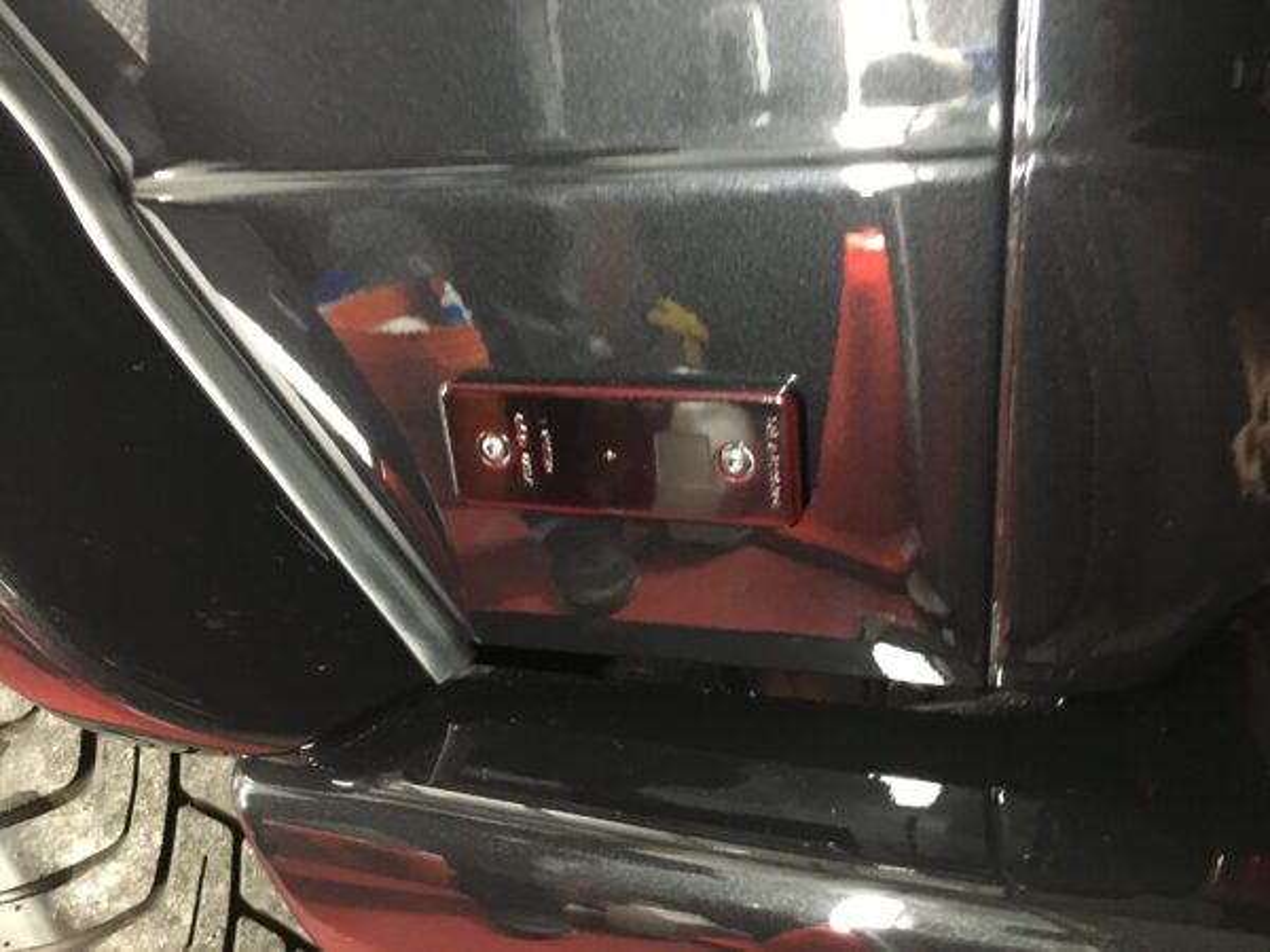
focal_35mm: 29
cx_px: 635
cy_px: 476
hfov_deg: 61.7
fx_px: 1064
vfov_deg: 48.2
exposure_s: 1/15
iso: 250
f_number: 2.2
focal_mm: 4.15
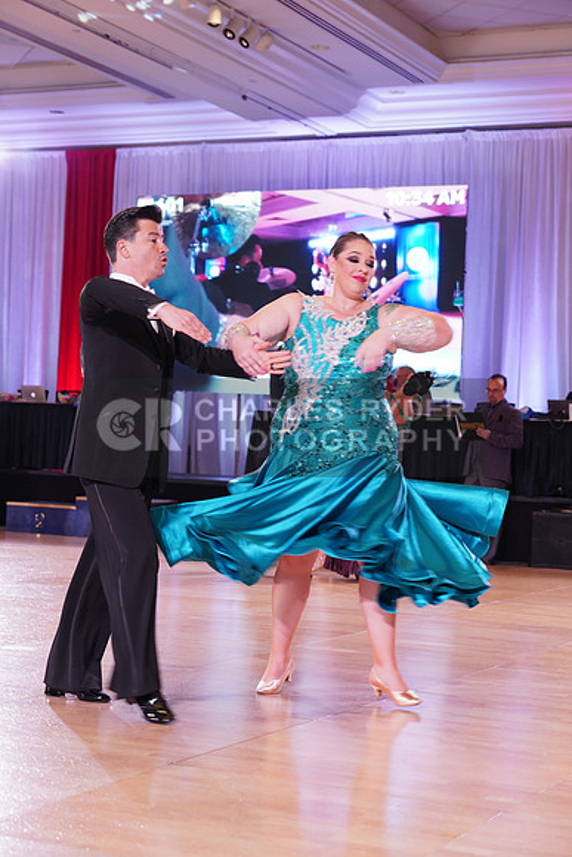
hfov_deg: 20.3
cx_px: 286
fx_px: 1596
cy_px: 428
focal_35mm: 67
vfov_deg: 30.1
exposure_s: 1/125
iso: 1250
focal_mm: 67
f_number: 5
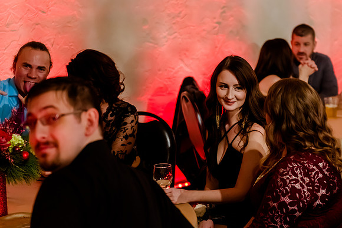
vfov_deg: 14.4
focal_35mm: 95
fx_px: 902
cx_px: 232
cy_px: 118
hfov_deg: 21.4
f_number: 2.8
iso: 5000
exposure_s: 1/100
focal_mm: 70
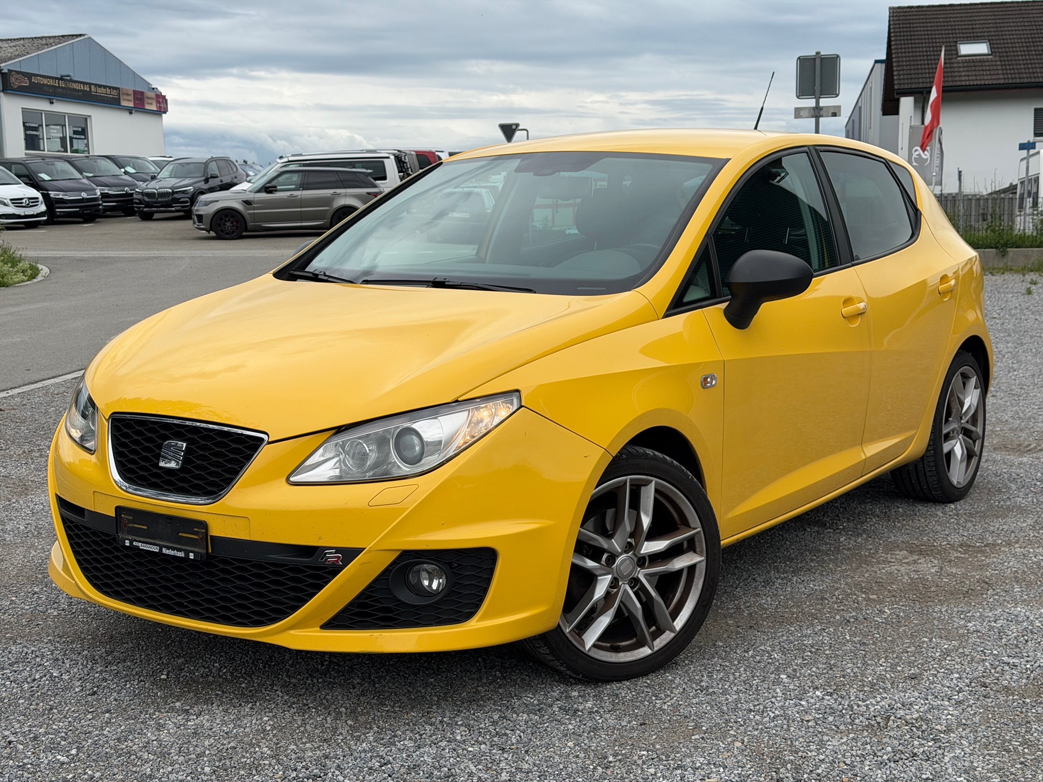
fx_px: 1446
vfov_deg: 30.3
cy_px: 391
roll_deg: +2.0
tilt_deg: -7.8
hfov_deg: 39.7
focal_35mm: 48
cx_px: 522
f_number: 1.78
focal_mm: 6.76
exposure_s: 1/3226
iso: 64
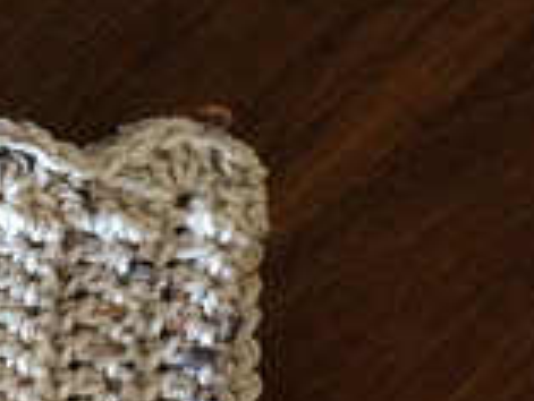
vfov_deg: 12.5
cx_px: -313
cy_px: 68
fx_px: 1822
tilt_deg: -84.4
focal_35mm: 118
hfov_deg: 15.2
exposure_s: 1/30
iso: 200
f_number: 2.2
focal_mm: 4.15
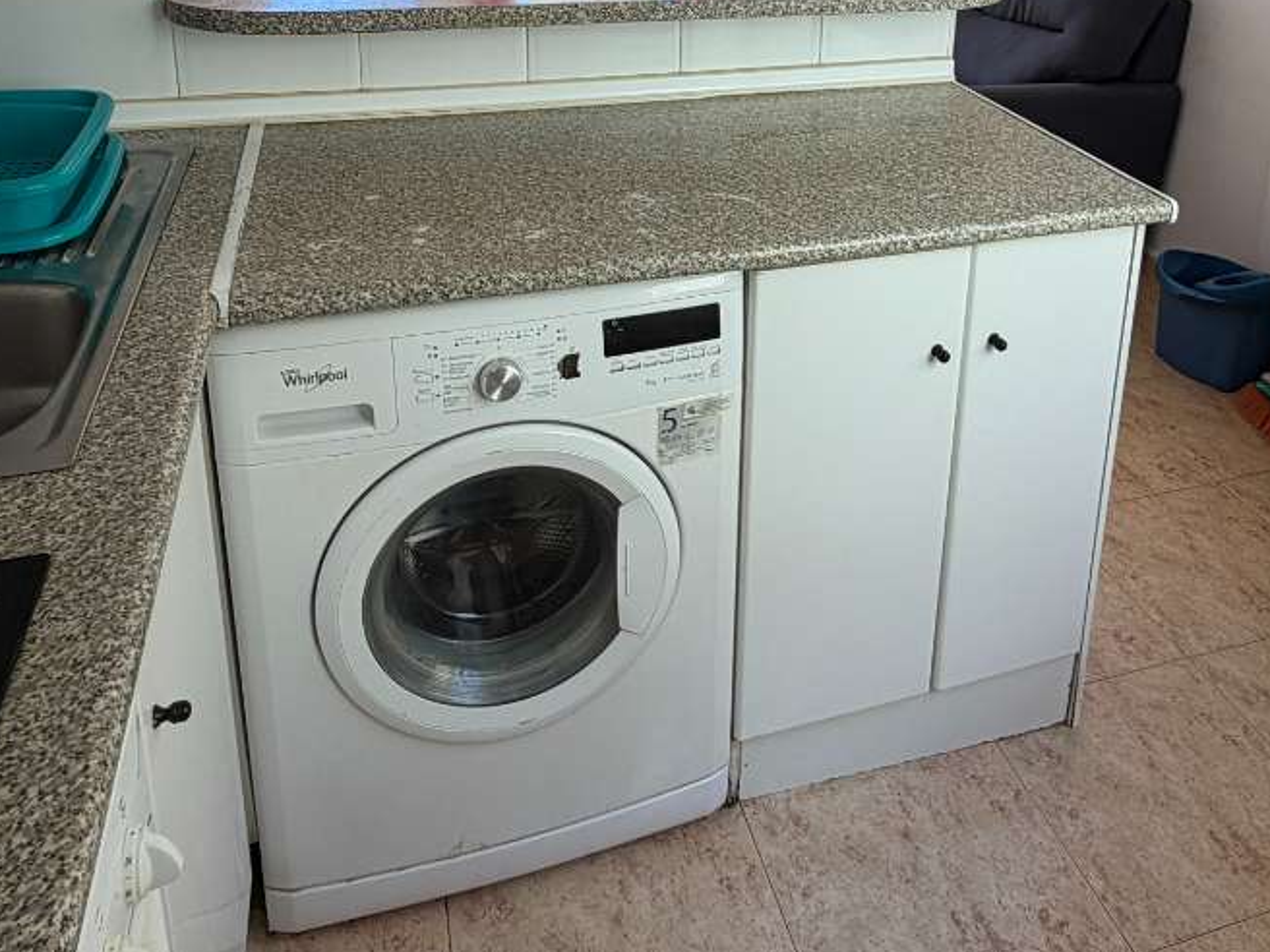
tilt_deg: -15.7
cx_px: 757
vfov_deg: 40.9
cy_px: 104
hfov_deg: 56.4
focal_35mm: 32
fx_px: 1174
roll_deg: -1.8
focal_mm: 2.22
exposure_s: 1/100
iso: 25
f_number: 2.2
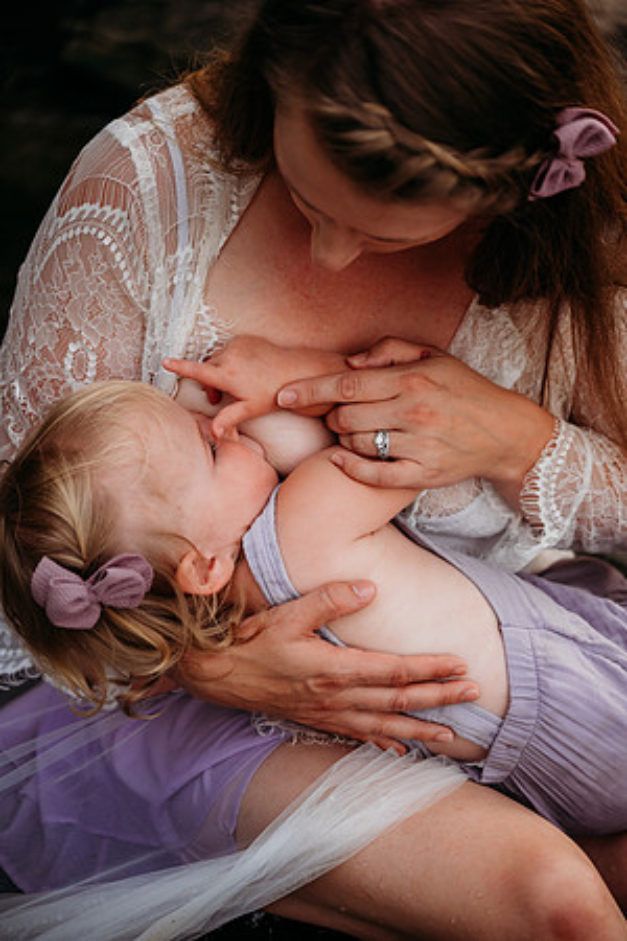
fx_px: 1829
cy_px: 470
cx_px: 314
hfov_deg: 19.5
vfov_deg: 28.8
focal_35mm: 70
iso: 500
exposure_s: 1/1000
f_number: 2.8
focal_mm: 70
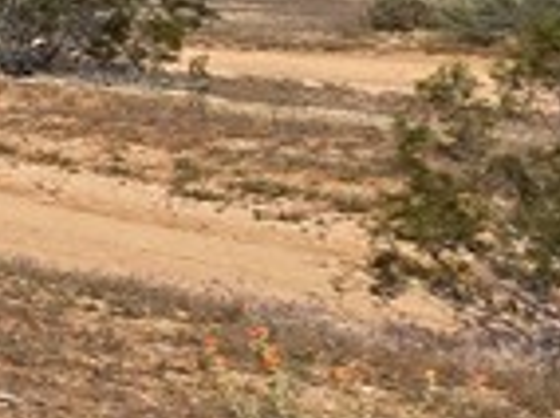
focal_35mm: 94
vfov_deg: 15.2
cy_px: -75
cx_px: -1309
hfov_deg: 10.1
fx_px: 1518
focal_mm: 2.2
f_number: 2.2
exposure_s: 1/3067
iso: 50
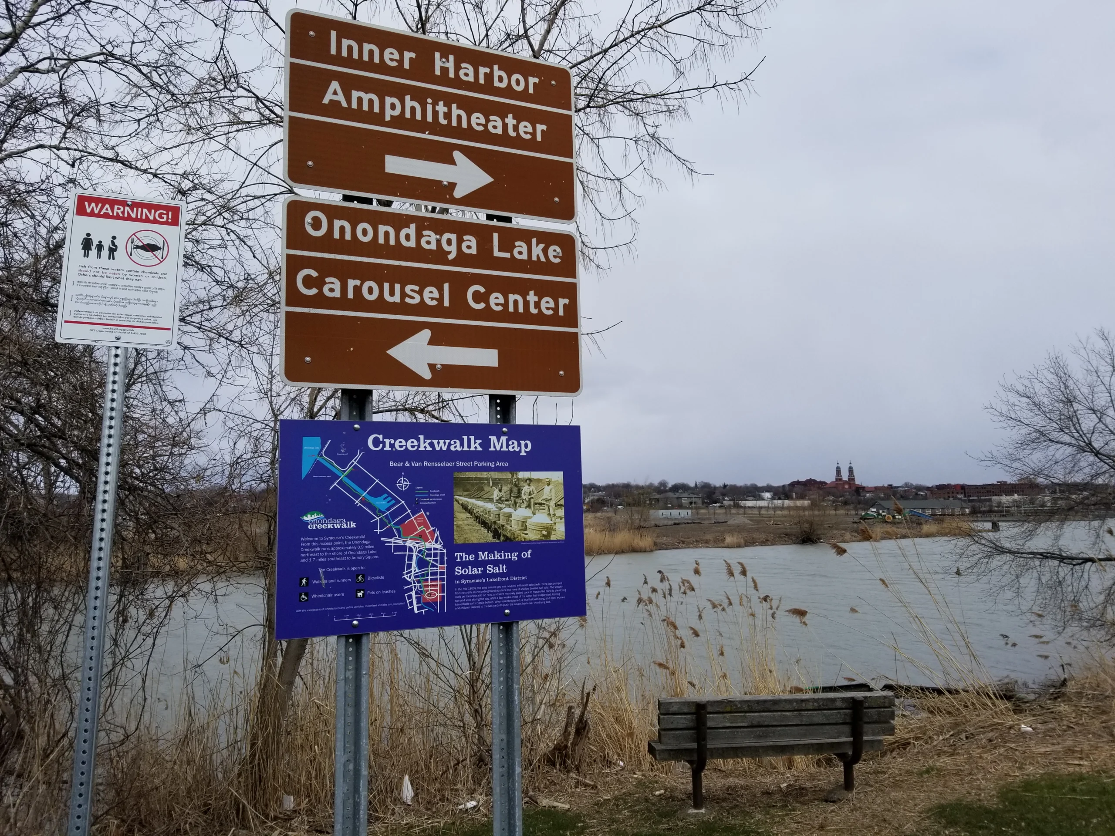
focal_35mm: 26
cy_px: 418
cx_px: 558
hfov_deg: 67.3
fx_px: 837
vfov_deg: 53.1
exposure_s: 1/3392
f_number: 1.7
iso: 50
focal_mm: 4.25
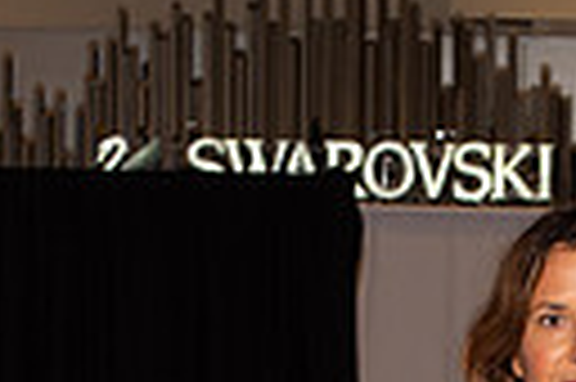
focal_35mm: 298
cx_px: 502
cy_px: 984
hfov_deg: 6.9
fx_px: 4762
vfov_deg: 4.5
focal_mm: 85
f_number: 9
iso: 800
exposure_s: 1/250
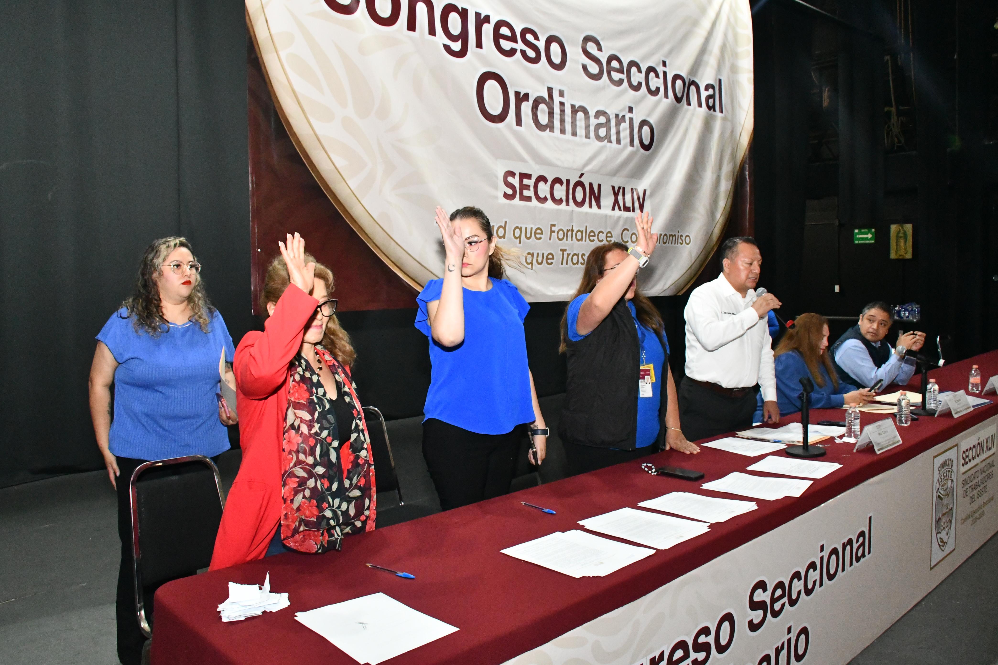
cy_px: 332
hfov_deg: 67.4
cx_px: 499
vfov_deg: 47.9
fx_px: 748
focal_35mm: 27
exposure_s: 1/100
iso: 7200
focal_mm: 18
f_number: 9
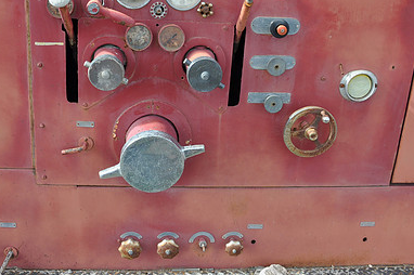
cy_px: 72
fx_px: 471
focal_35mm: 41
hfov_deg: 47.4
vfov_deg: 32.0
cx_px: 186
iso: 200
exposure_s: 1/80
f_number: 9
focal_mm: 18
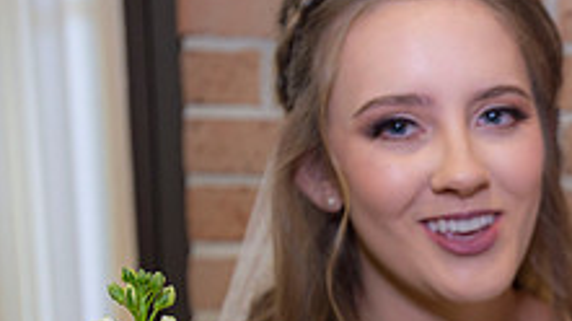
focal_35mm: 88
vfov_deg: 13.3
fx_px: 1334
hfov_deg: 22.3
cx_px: 686
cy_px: 401
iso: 1250
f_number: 4
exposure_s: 1/160
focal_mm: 32
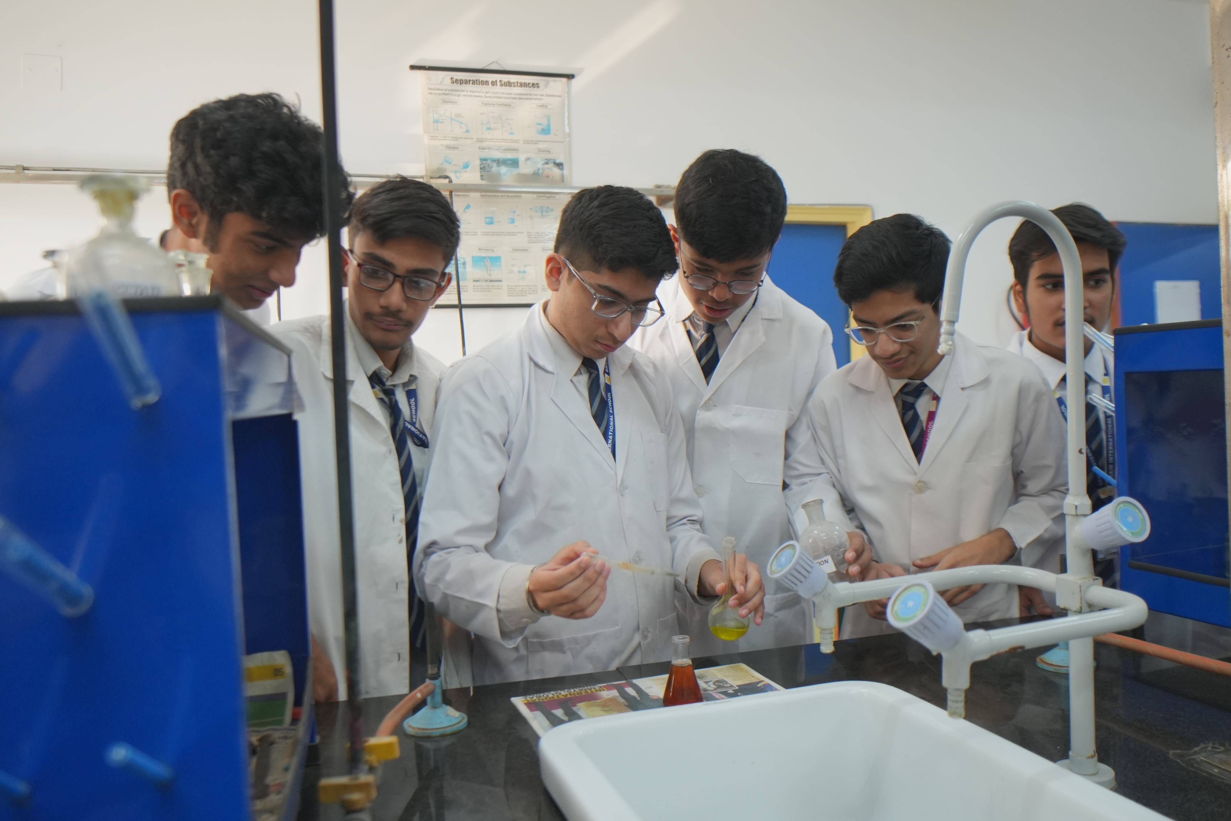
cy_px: 410
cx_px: 616
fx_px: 923
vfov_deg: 47.9
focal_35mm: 27
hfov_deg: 67.4
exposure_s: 1/160
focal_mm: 18
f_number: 2.8
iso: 1250
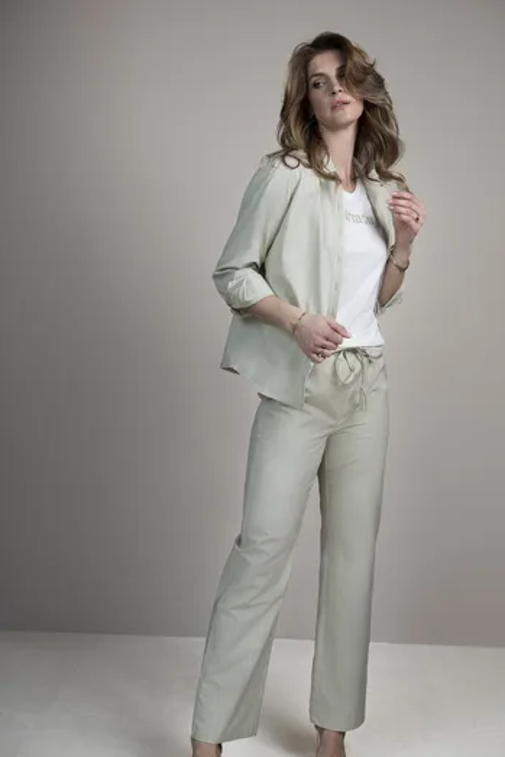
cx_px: 266
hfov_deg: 29.9
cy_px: 413
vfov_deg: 43.6
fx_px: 946
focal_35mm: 45
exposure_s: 1/200
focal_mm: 39
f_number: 7.1
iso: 100
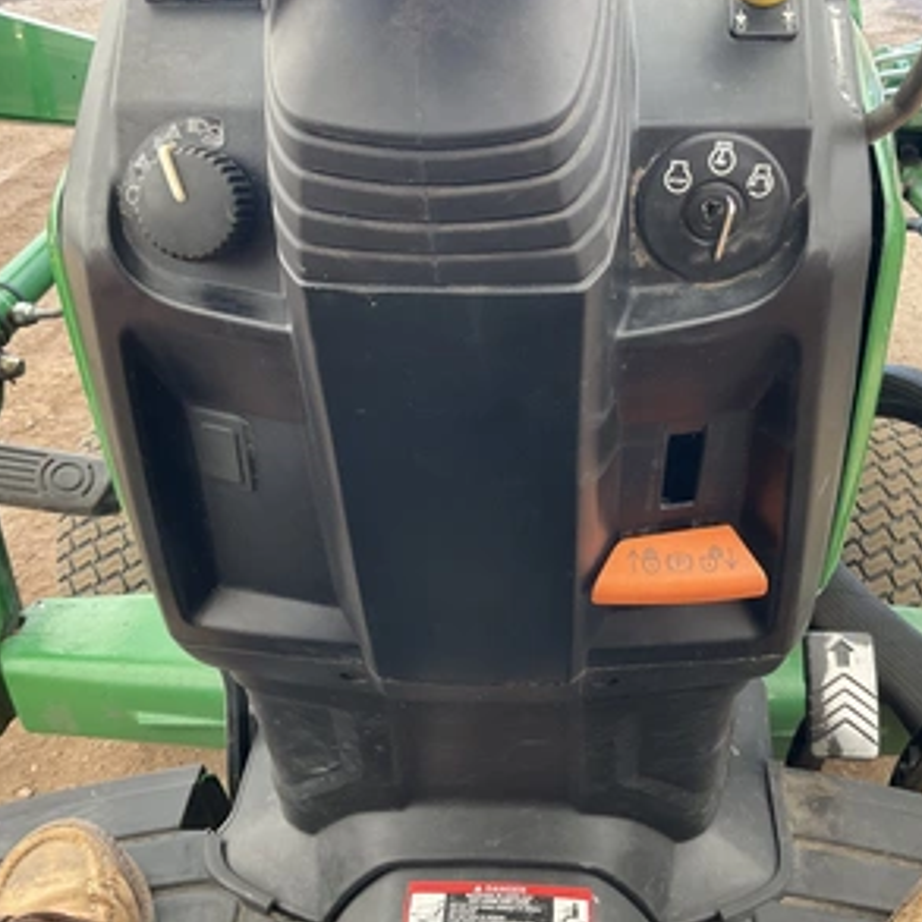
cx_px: 503
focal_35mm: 35
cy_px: 466
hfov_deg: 47.2
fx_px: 1055
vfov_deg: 47.2
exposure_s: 1/67
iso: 64
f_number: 1.8
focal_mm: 3
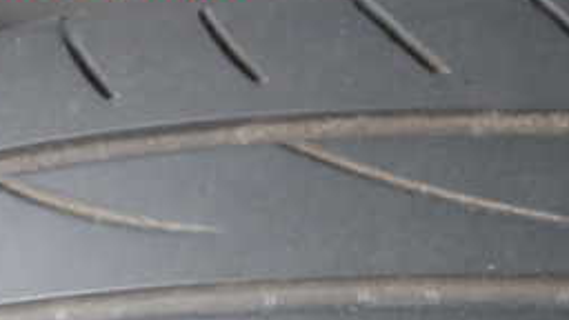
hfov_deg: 22.7
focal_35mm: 92
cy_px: 449
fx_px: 1388
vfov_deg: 12.6
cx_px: 491
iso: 200
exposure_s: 1/40
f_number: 2.5
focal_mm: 6.37
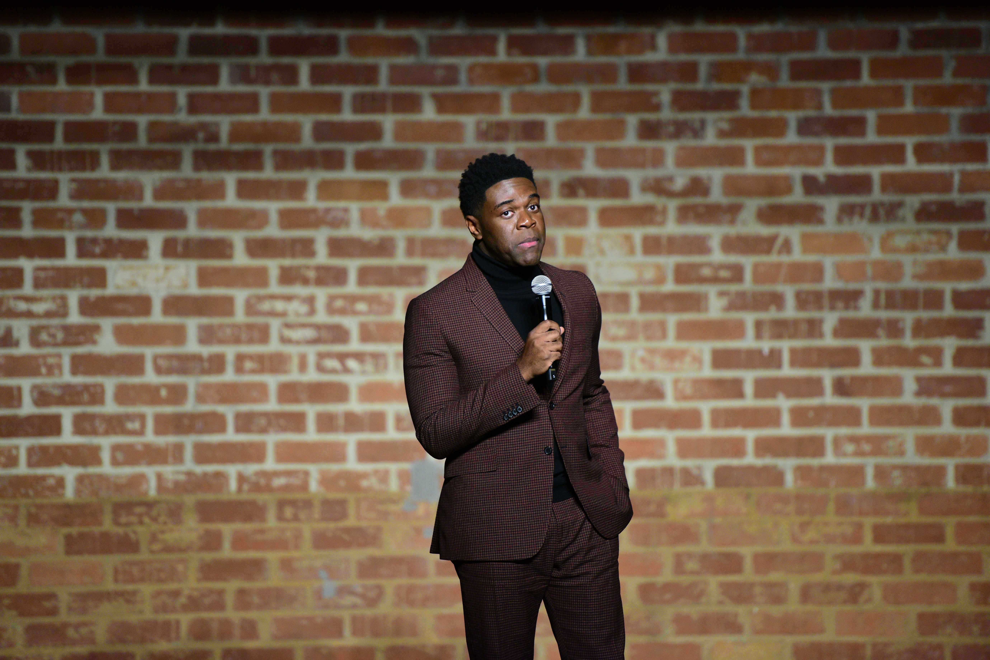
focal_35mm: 200
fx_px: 5500
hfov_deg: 10.3
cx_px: 495
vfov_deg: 6.9
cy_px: 330
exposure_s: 1/400
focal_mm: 200
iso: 2000
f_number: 2.8
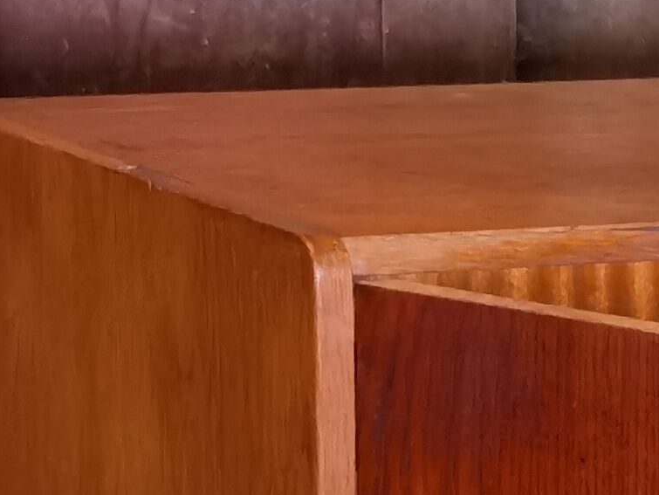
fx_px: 4647
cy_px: 916
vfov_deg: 6.0
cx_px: 1562
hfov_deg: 7.6
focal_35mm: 244
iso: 400
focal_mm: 6.71
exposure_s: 1/33.3
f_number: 1.9
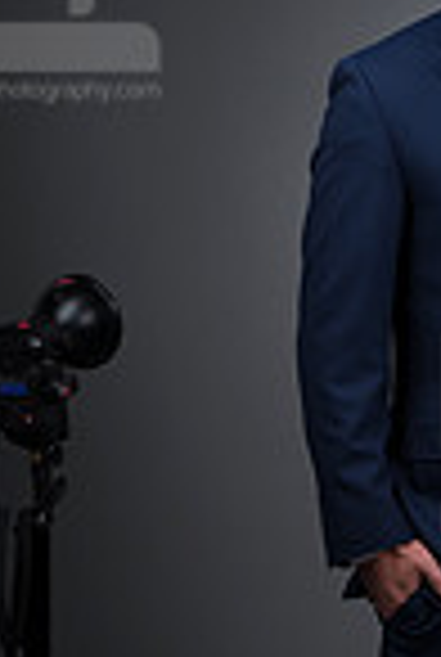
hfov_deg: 5.6
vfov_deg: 8.3
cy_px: 459
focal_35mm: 246
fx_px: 4499
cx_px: 549
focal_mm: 80
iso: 160
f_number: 5.6
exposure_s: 1/250
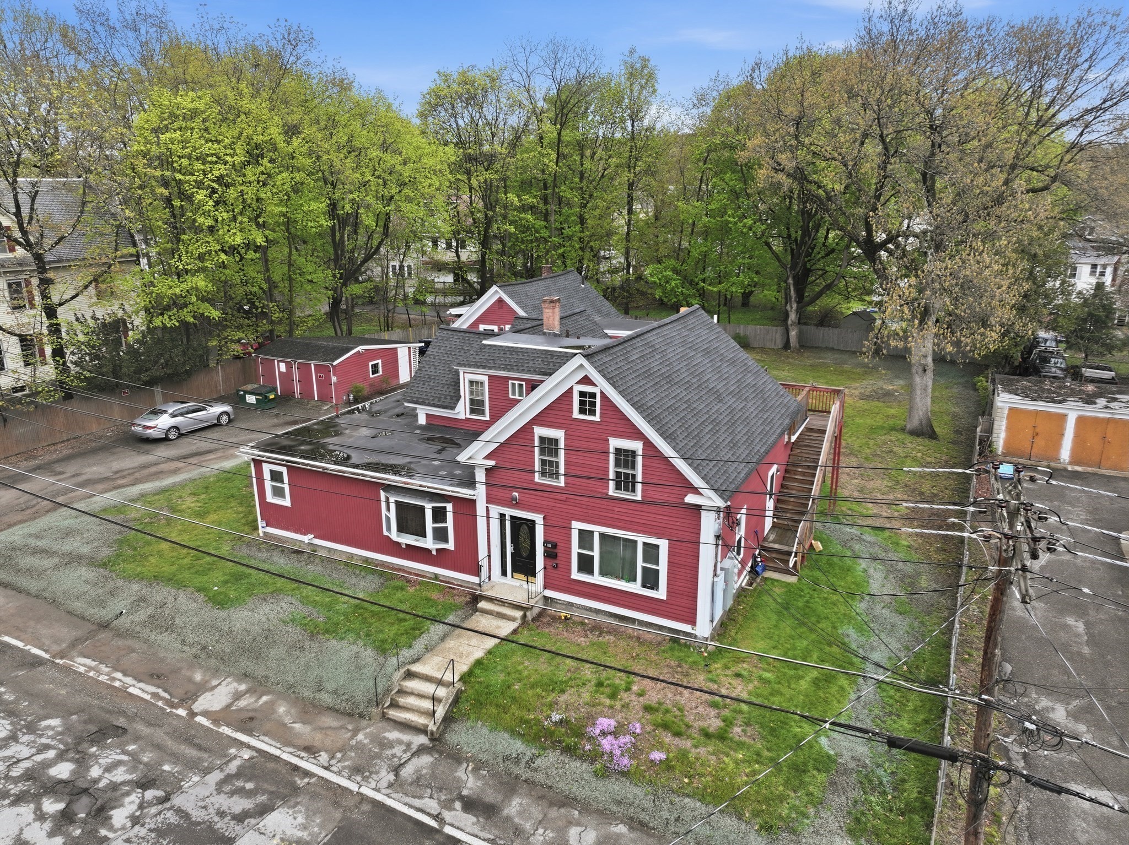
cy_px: 422
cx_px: 564
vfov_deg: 56.8
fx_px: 782
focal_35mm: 24
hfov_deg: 71.6
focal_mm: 12.3
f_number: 2.8
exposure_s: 1/400
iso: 160
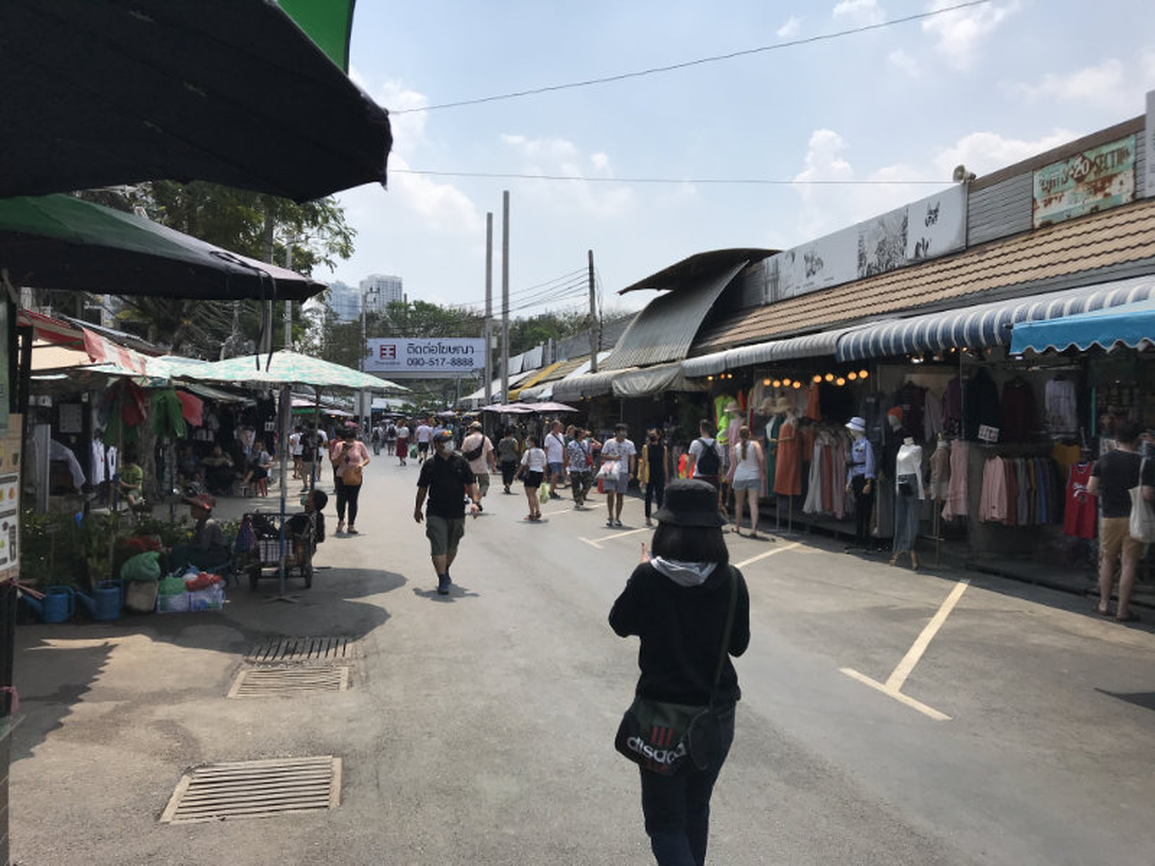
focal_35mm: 28
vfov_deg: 49.7
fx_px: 934
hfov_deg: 63.4
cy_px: 433
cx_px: 578
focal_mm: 4
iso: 20
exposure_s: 1/4167
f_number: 1.8
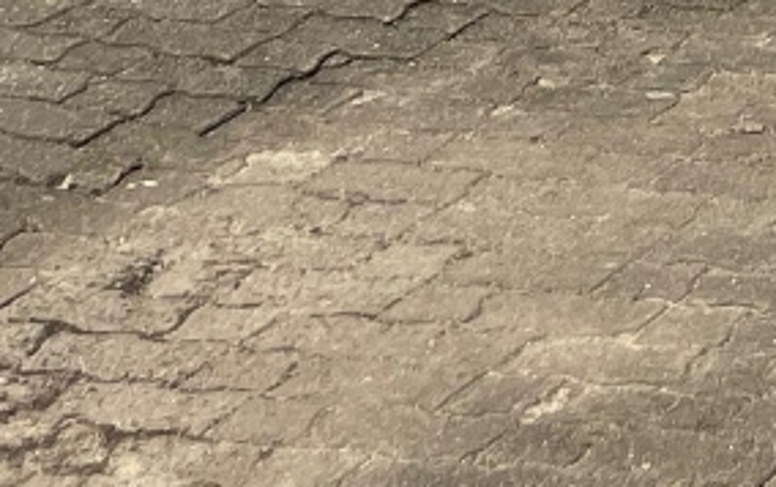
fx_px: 3281
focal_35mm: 155
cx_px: 1481
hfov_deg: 12.2
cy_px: -1144
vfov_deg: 7.2
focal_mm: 4.2
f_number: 1.6
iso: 32
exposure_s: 1/5556
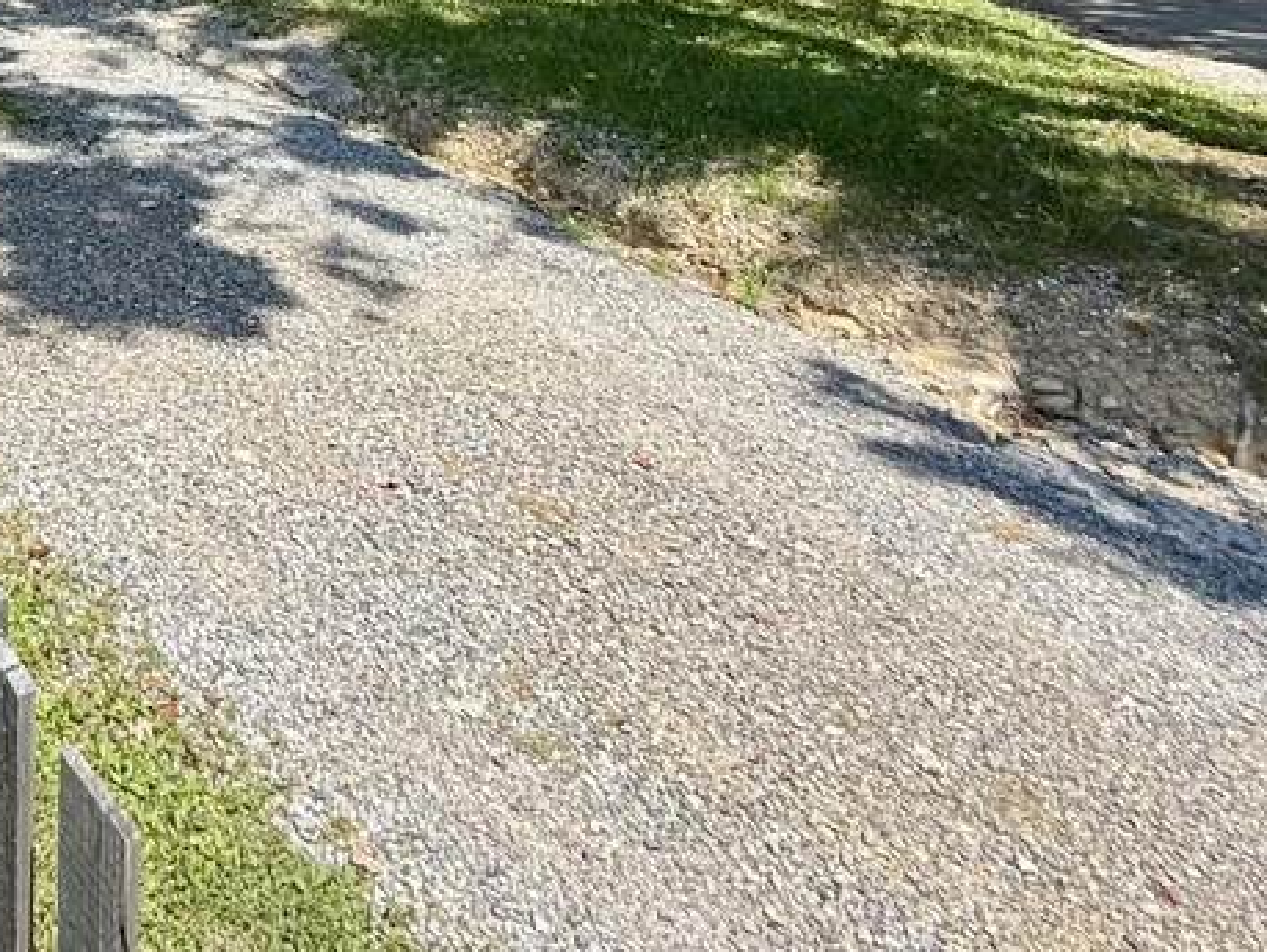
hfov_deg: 40.0
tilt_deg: -0.8
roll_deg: +1.6
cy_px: -240
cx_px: -86
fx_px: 1429
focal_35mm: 39
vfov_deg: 30.3
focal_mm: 2.22
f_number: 2.2
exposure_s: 1/644
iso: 50
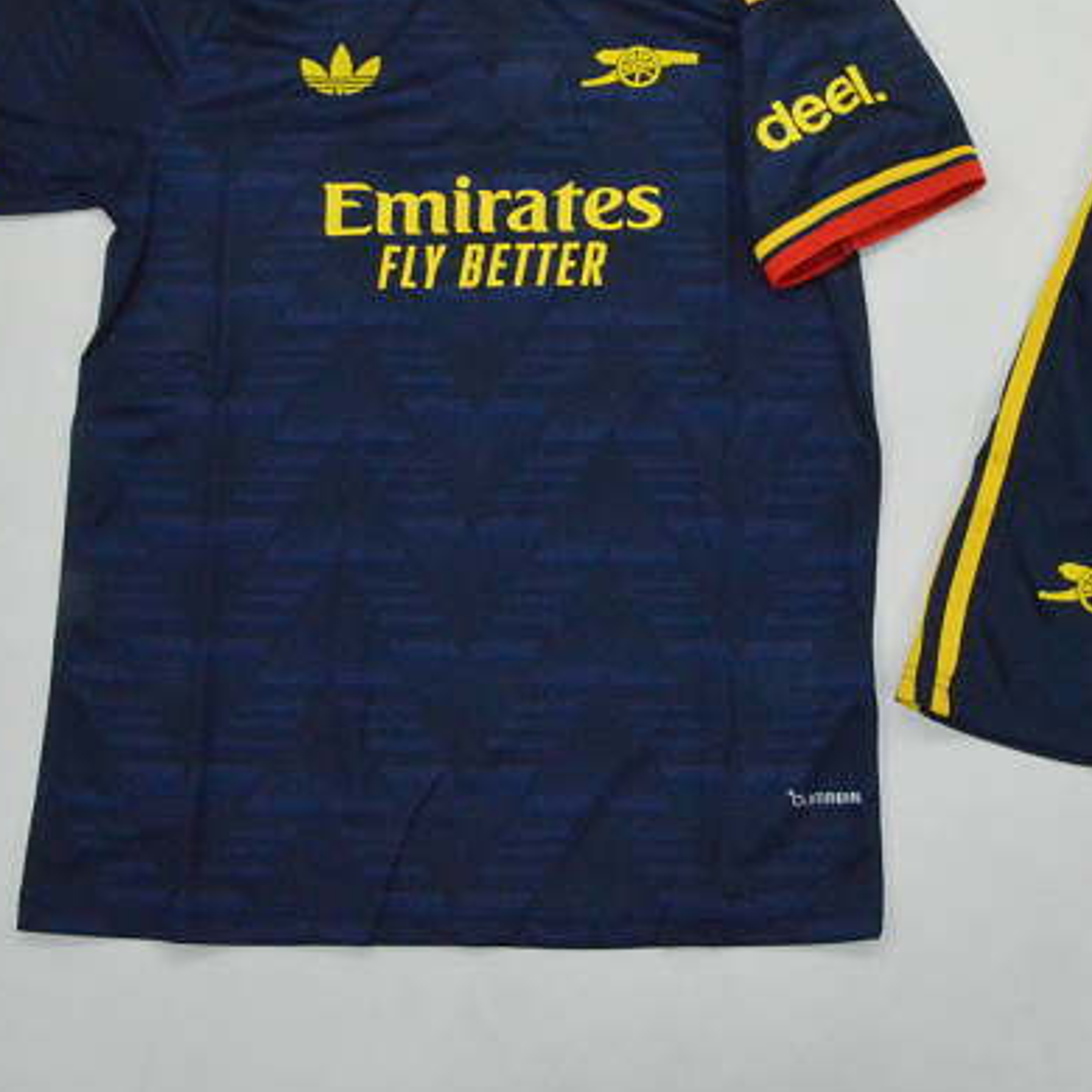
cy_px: 375
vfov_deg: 30.9
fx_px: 1958
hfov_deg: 30.5
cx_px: 857
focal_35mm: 55
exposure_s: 1/160
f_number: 25
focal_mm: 21
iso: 6400
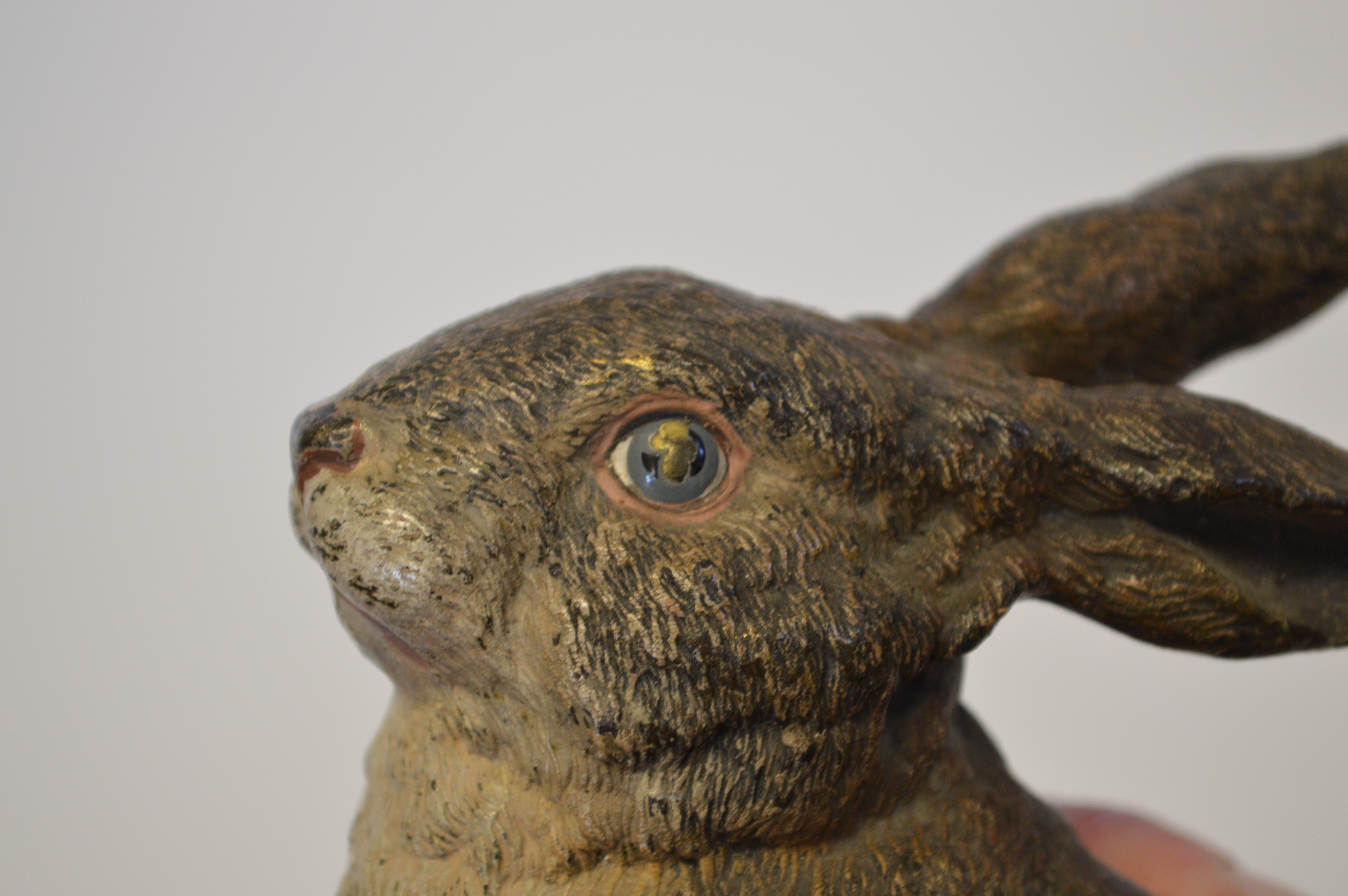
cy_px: 448
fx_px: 3087
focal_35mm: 82
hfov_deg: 24.6
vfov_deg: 16.5
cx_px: 674
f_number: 5.6
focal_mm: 55
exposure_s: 1/60
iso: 720
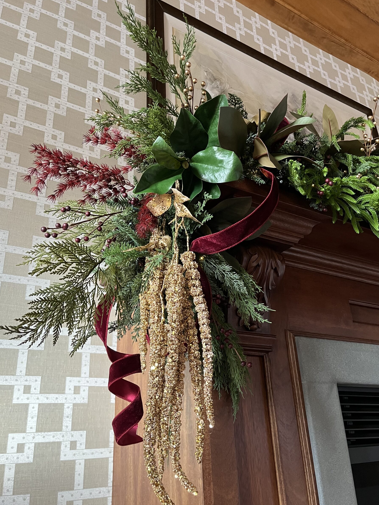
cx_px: 193
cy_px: 263
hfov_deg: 49.7
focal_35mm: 28
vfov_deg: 63.4
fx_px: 409
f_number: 1.6
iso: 320
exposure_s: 1/60
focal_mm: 5.1
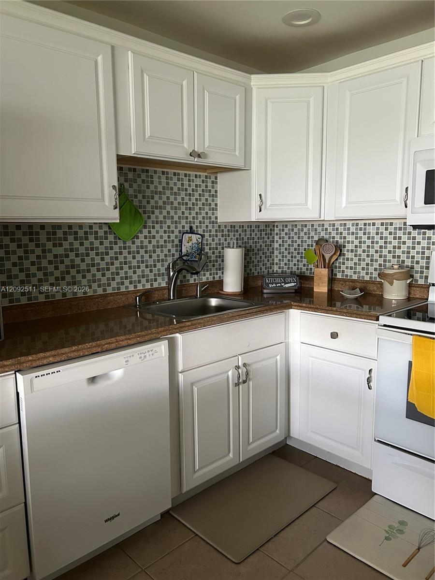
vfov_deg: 67.3
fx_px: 436
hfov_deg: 53.1
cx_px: 218
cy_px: 290
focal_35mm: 26
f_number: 1.5
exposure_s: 1/60
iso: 400
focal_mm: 5.7
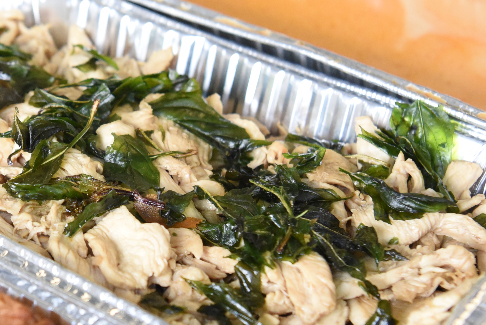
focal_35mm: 111
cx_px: 95
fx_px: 1499
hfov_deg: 18.2
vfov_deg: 12.4
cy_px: 180
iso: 3200
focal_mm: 48
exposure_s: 1/1000
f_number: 4.5
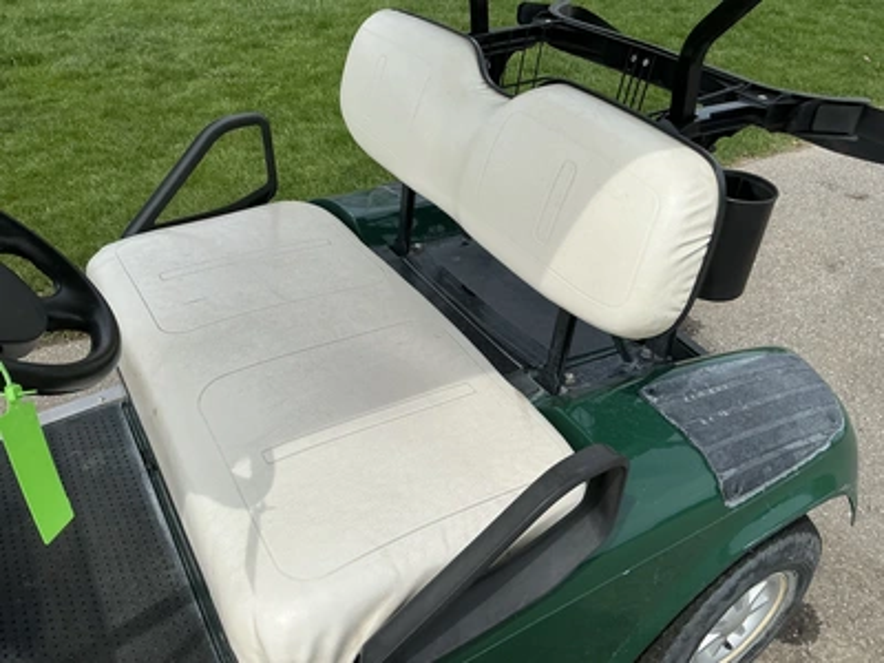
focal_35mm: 28
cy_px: 332
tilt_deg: -32.5
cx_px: 442
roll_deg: -1.9
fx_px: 715
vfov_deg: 49.7
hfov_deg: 63.4
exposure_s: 1/2959
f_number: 1.8
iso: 25
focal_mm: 3
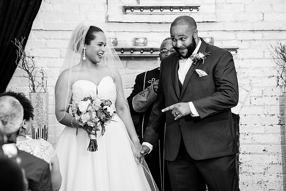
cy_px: 76
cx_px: 129
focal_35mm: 177
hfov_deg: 11.6
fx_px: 1405
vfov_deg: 7.8
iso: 2000
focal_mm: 142
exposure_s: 1/100
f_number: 4
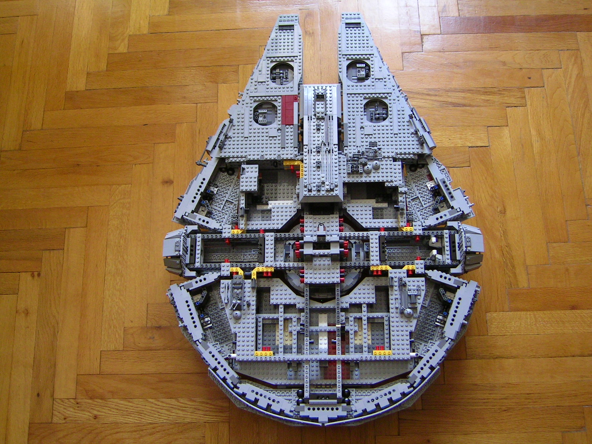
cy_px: 222
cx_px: 296
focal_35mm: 36
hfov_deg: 51.4
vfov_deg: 39.7
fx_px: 616
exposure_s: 1/27.6
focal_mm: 5.6
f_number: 2.8
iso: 100
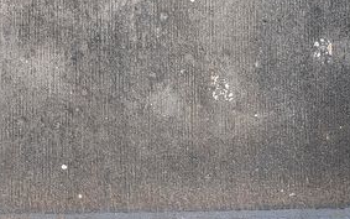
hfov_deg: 27.4
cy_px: -173
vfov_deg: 15.1
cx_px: 224
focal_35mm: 75
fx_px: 716
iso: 107
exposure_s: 1/100
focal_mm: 5.43
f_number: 1.89
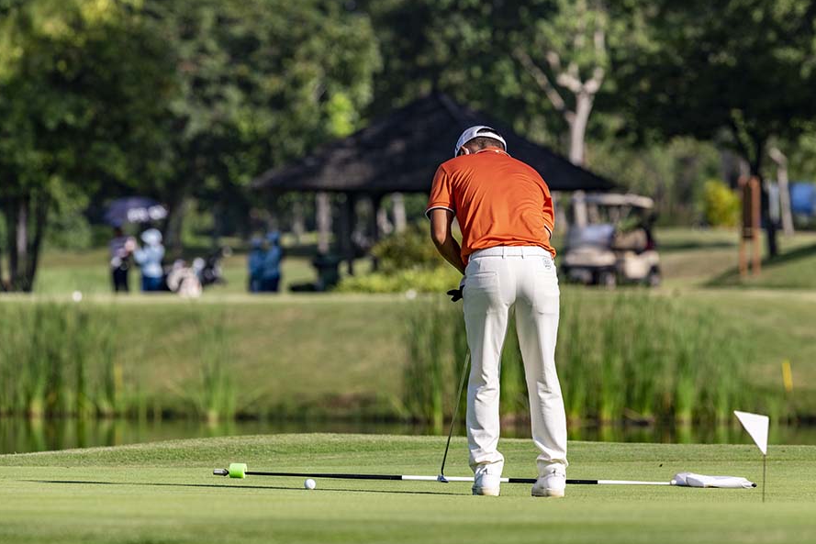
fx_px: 9793
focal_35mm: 432
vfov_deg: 3.2
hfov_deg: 4.8
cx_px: 405
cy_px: 261
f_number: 8
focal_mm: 400
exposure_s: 1/1600
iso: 450
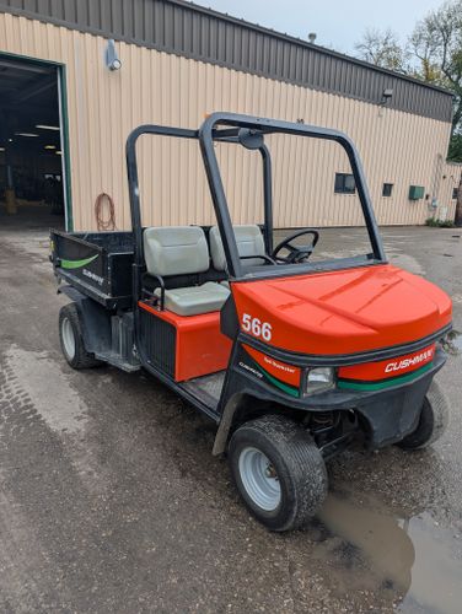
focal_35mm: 24
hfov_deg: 56.9
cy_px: 307
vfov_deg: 71.5
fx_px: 426
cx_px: 231
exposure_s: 1/607
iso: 17
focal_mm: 6.9
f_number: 1.68
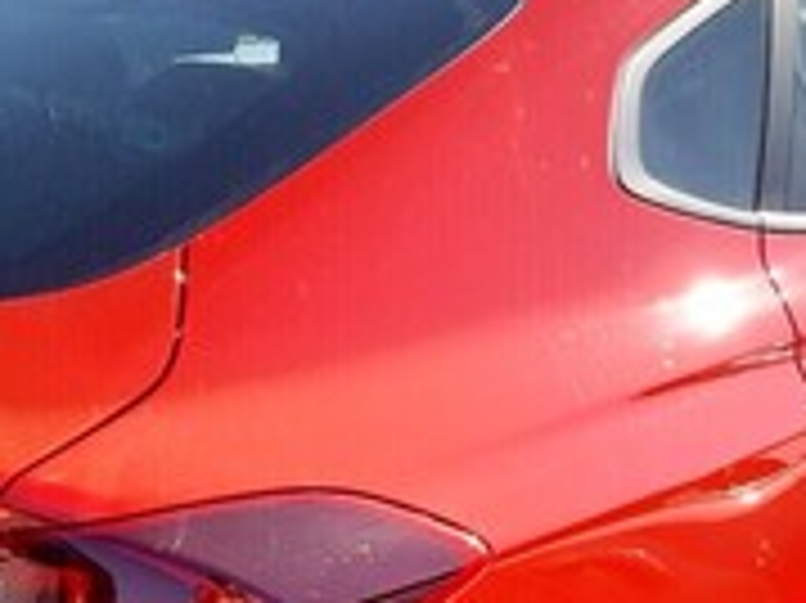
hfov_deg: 25.3
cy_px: 569
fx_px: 1792
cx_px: 441
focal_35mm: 77
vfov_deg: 18.7
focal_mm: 4.6
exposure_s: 1/177
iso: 20
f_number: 2
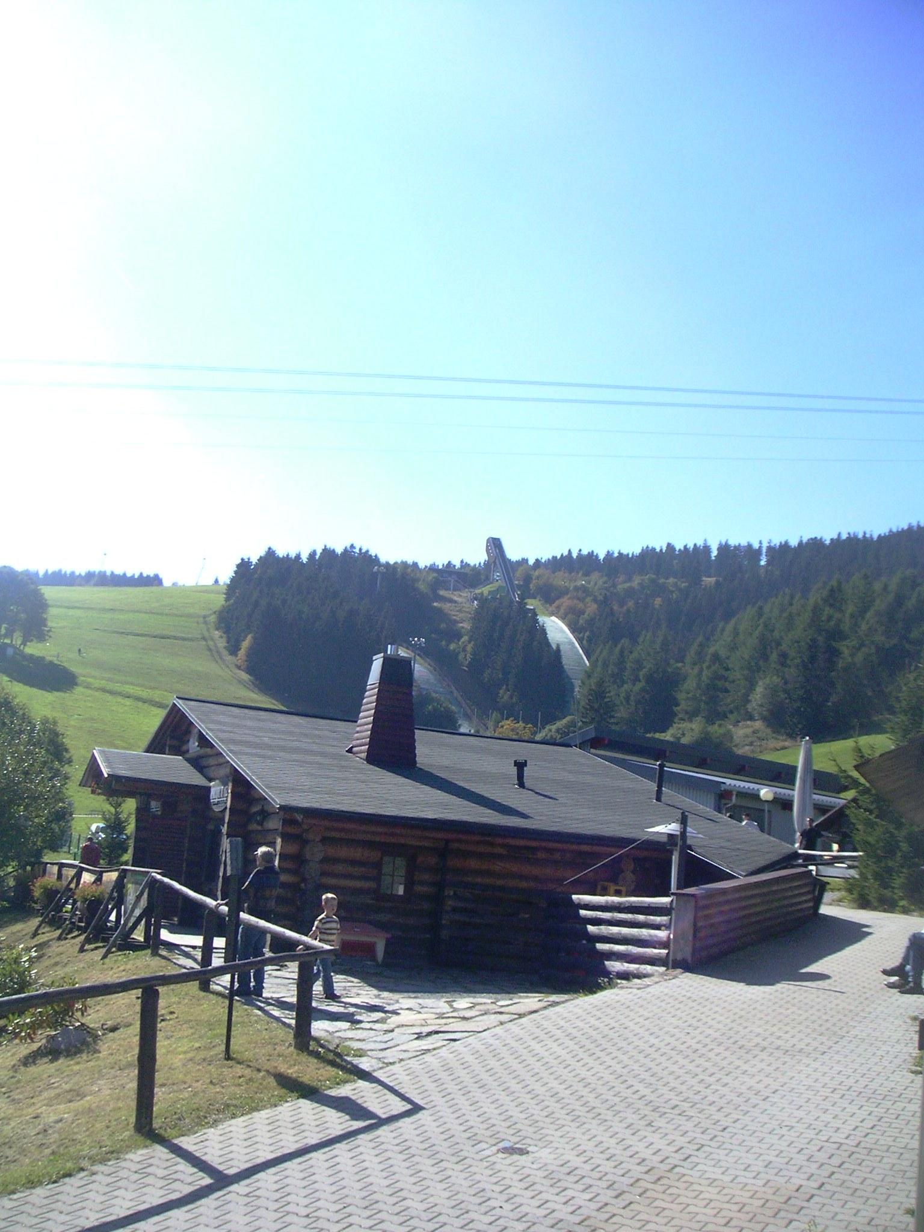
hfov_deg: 37.7
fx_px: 1352
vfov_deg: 49.0
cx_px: 462
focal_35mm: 38
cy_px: 616
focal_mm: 6
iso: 160
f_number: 6.7
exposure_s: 1/45
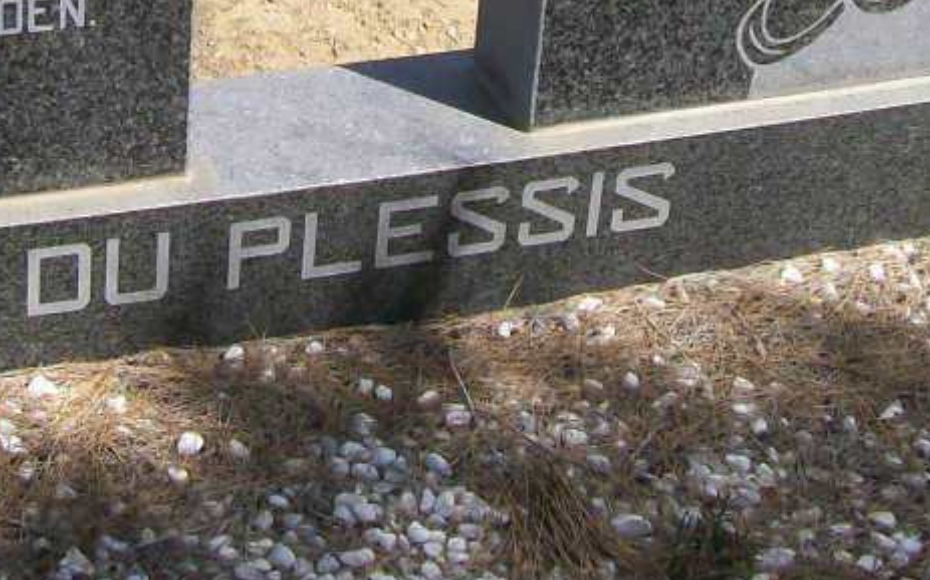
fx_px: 2508
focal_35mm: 99
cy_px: -271
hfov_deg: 21.0
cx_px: 378
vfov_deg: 12.6
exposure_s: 1/489
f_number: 4.8
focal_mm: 6
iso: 80
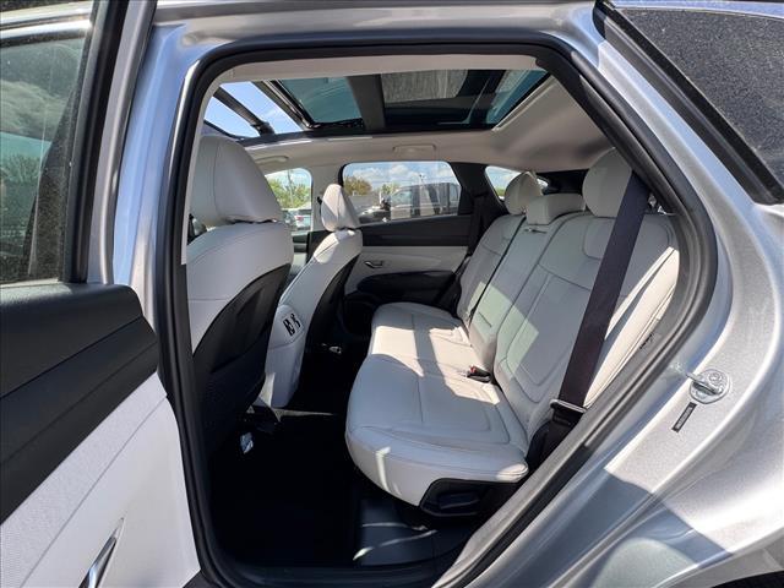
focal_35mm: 14
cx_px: 392
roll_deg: +2.5
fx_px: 317
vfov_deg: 85.7
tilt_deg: -11.6
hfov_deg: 102.1
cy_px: 294
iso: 40
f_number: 2.2
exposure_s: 1/329
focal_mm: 2.22
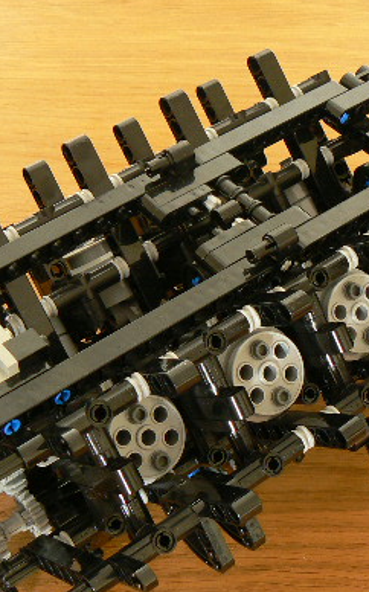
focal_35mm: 63
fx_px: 1015
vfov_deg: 32.4
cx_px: 192
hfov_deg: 20.6
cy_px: 343
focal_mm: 6
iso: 100
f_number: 3.2
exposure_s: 1.3
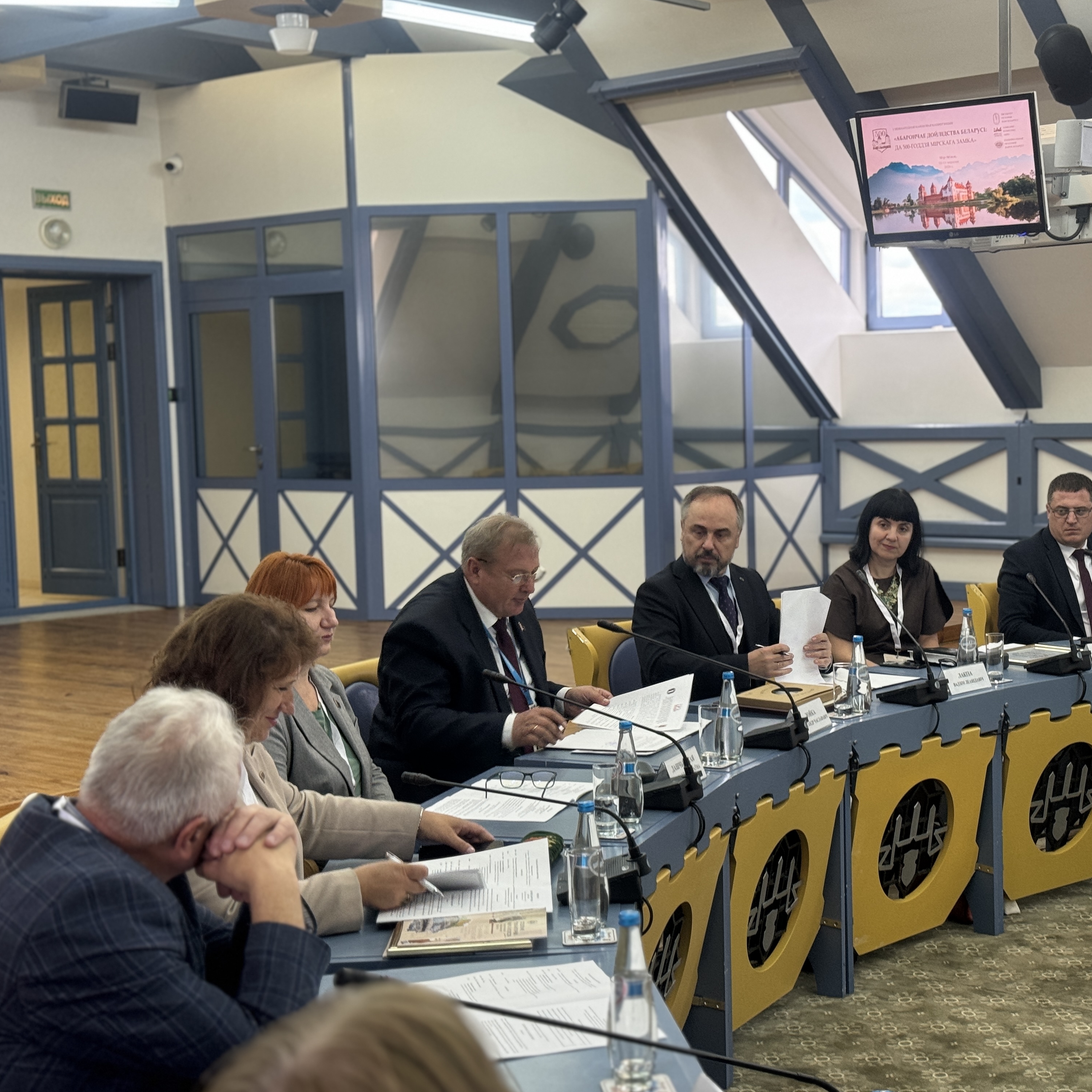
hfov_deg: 29.9
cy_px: 547
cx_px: 713
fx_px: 2034
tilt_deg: -3.2
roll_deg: +1.6
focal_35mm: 57
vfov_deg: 30.0
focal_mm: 6.76
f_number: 1.78
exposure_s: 1/50
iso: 80
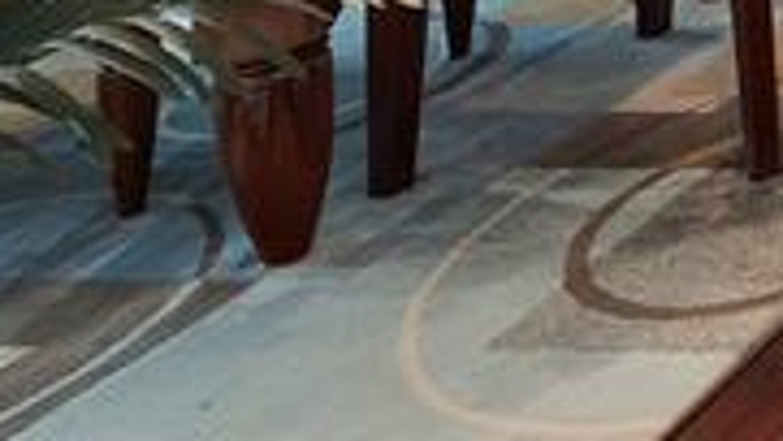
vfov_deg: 12.3
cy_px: -711
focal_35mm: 71
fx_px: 1475
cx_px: 1925
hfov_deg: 14.8
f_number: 9
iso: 640
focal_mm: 12
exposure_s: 1.6
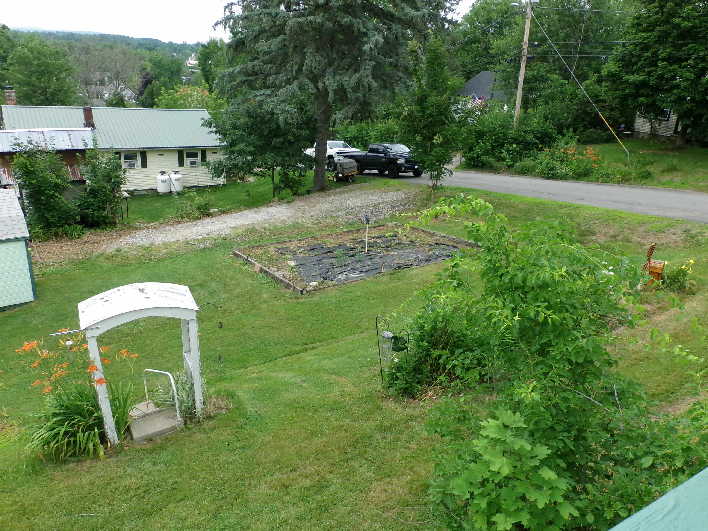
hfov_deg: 67.3
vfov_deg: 53.1
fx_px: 532
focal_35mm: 26
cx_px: 354
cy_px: 266
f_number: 7.52
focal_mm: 4.7
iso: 200
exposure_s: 1/150
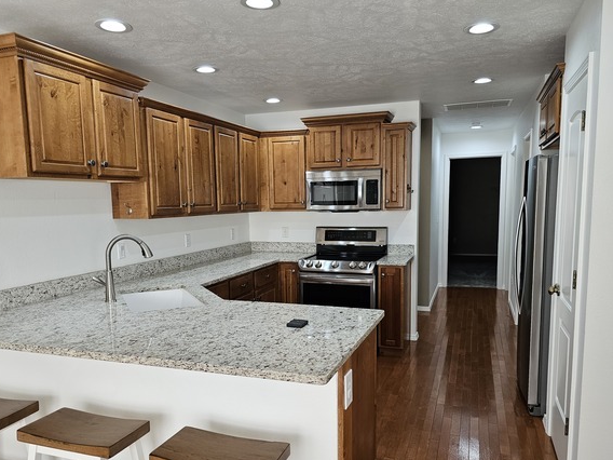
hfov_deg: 65.3
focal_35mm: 27
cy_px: 268
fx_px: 478
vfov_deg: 51.1
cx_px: 309
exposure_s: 1/120
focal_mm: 6.3
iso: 125
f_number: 1.7
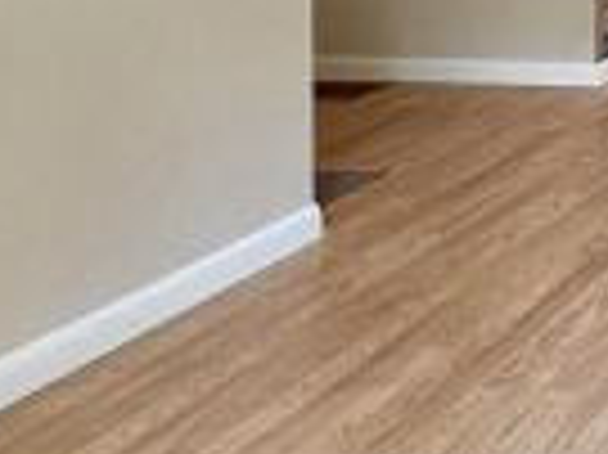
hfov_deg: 20.4
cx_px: 1083
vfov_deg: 19.1
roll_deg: -0.2
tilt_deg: +1.1
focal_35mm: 69
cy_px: -189
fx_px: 1211
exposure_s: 1/120
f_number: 2.2
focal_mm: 2.22
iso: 400
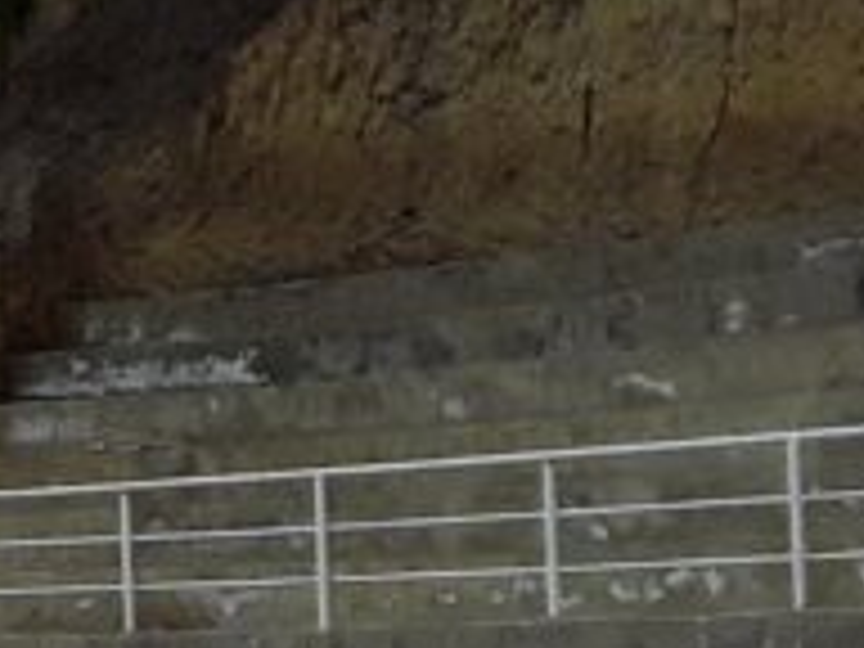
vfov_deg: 9.0
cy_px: 315
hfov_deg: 10.3
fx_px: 4118
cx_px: -1264
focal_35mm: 165
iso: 40
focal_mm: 3.3
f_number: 2.2
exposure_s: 1/1092
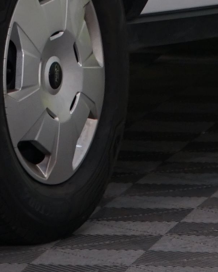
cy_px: -372
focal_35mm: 525
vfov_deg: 3.6
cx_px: -73
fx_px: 4233
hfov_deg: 2.9
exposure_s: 1/30
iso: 400
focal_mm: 70
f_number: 5.6
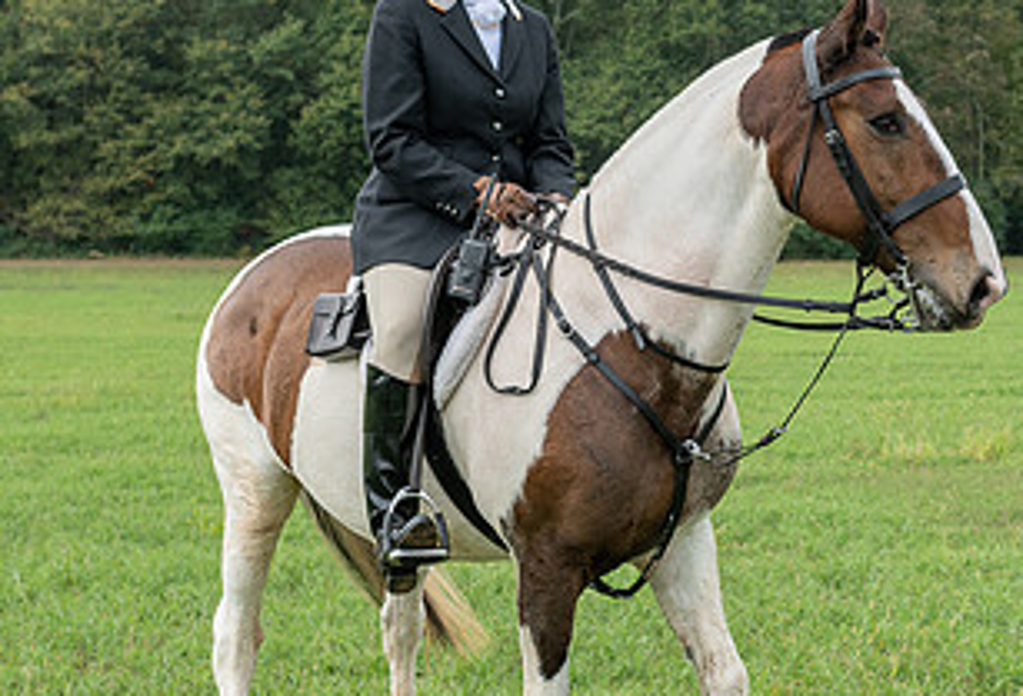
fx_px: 2517
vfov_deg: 15.7
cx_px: 922
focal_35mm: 88
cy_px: 419
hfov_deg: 22.4
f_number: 5
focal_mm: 35
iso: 72
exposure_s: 1/400
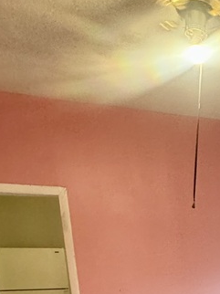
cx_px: 271
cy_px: 353
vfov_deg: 33.1
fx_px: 399
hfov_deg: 26.9
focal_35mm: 47
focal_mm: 2.22
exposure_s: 1/60
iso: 500
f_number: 2.2
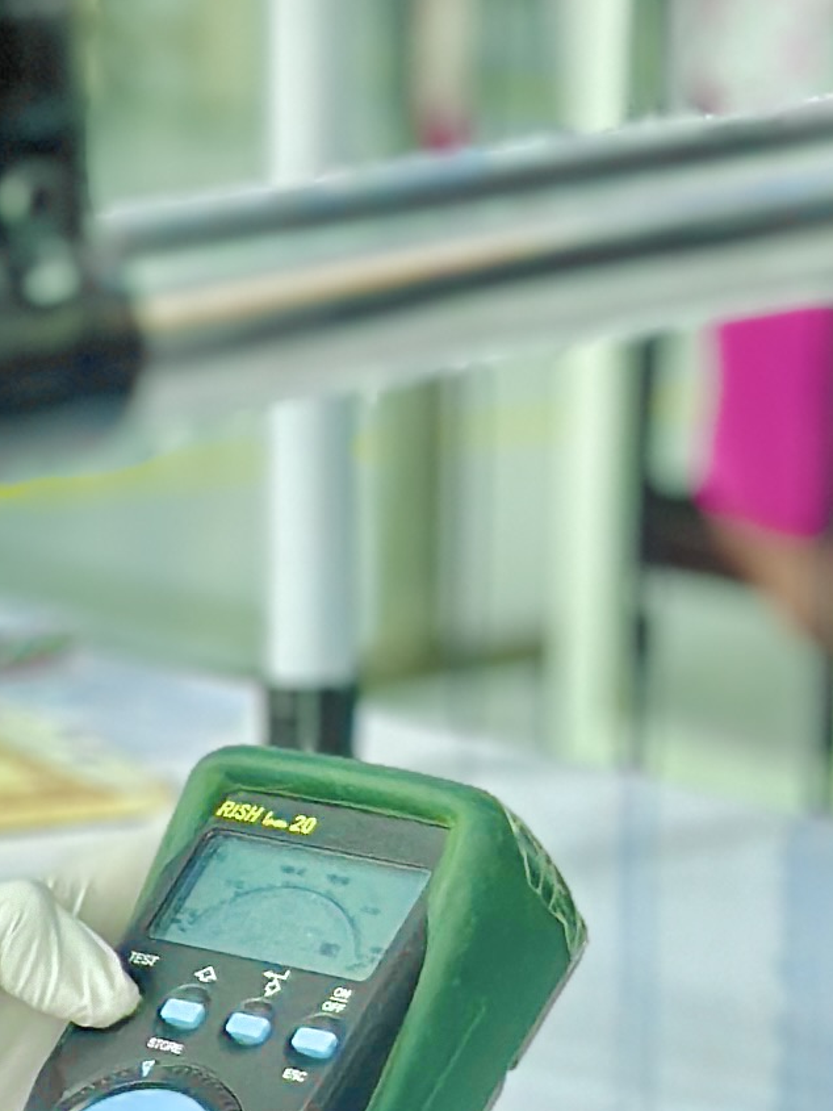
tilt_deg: -11.7
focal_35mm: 229
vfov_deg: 8.6
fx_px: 7346
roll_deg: +0.5
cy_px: 667
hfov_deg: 6.3
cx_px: -821
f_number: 1.78
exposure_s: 1/100
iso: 80
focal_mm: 6.86
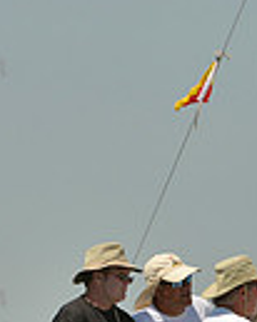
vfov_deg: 1.8
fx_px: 10033
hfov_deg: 1.5
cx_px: 137
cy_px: 428
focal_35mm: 1054
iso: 200
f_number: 5.6
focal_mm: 250
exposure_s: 1/1600
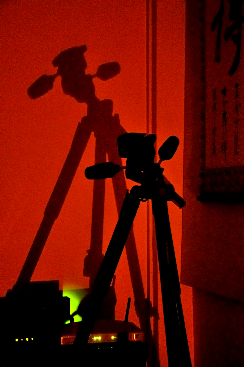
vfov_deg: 27.0
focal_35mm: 75
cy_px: 184
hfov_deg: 18.1
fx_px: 764
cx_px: 122
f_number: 5
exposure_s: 1
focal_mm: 50
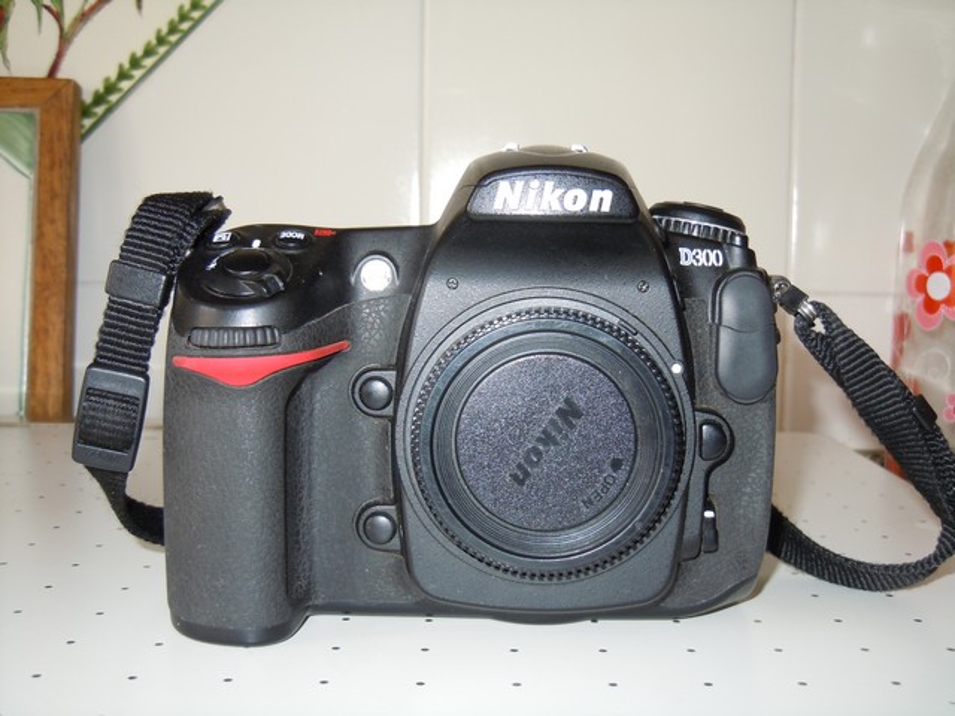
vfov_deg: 32.2
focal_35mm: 45
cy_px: 358
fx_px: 1241
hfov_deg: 42.1
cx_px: 478
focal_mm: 8.1
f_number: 3.8
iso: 200
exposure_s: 1/30
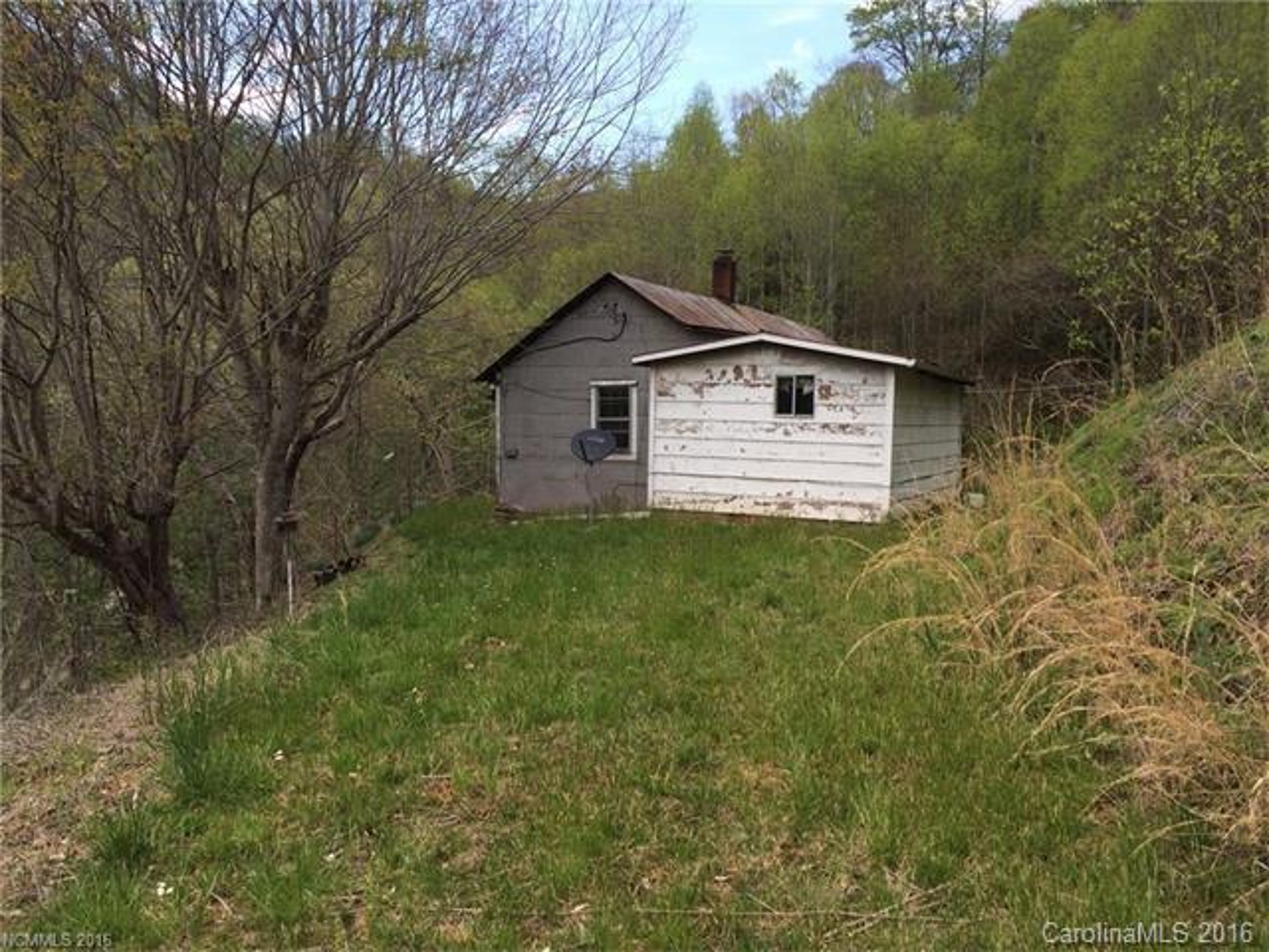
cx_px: 634
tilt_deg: -3.7
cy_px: 476
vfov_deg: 48.2
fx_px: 1063
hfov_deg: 61.7
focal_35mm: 29
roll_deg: -2.3
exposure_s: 1/720
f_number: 2.2
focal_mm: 4.15
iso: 32
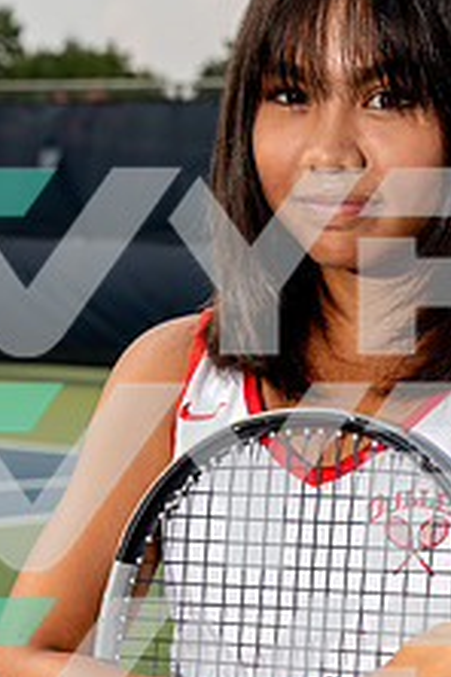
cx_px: 329
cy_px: 479
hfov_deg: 9.9
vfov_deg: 14.8
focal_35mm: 138
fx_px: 2593
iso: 100
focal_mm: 68
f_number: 8
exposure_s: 1/250
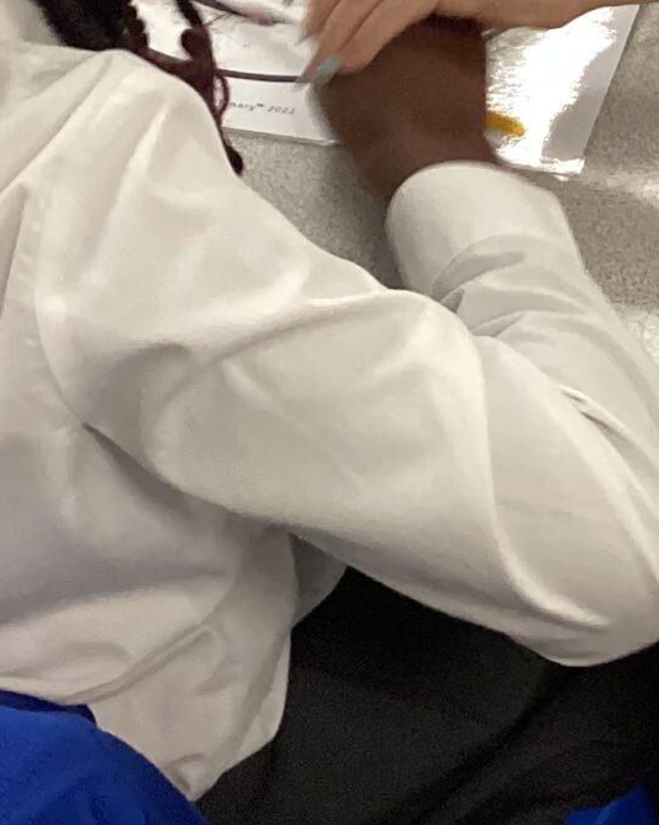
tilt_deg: -37.4
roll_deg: +3.0
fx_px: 2829
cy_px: -178
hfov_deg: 13.0
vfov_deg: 15.9
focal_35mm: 116
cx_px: 747
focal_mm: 3.3
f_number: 2.4
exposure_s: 1/60
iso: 200
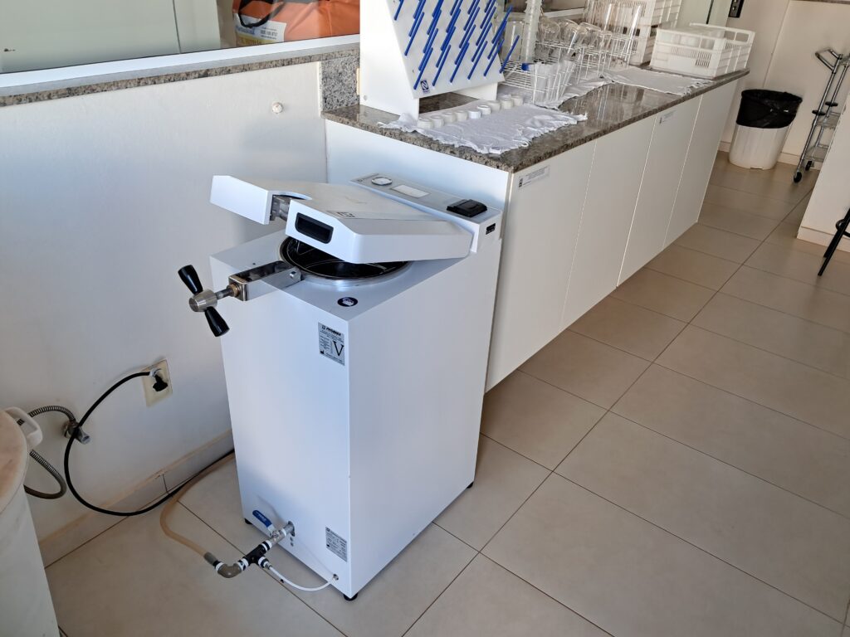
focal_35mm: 27
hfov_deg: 65.3
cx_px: 425
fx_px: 663
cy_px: 318
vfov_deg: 51.4
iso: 160
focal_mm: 4
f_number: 1.8
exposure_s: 1/60
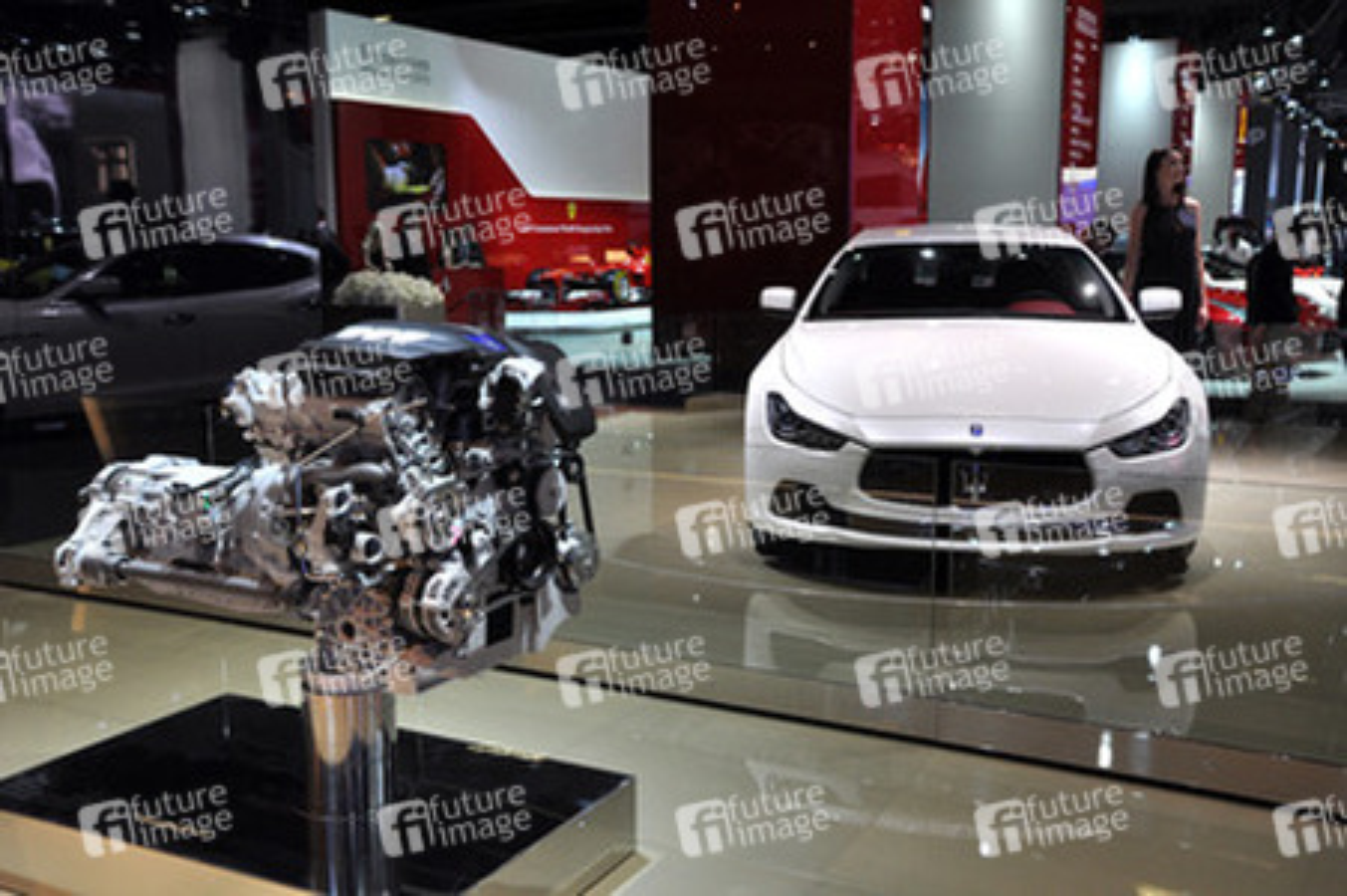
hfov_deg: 53.2
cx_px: 674
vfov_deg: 36.8
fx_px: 1346
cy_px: 448
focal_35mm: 36
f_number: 6.3
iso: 640
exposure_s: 1/125
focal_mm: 24
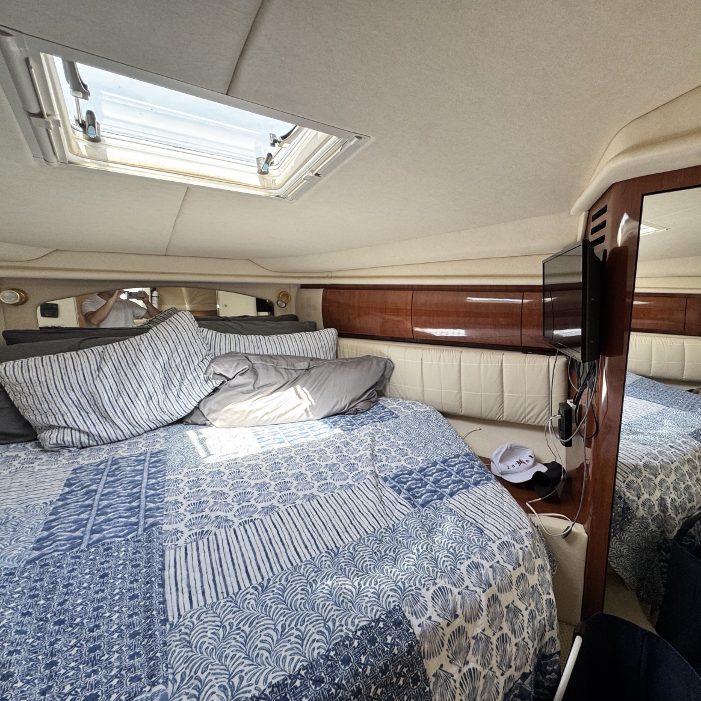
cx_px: 464
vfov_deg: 84.0
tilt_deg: -7.1
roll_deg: -2.4
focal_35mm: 17
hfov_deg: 81.3
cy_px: 348
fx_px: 389
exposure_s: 1/99
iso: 125
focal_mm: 2.22
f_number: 2.2
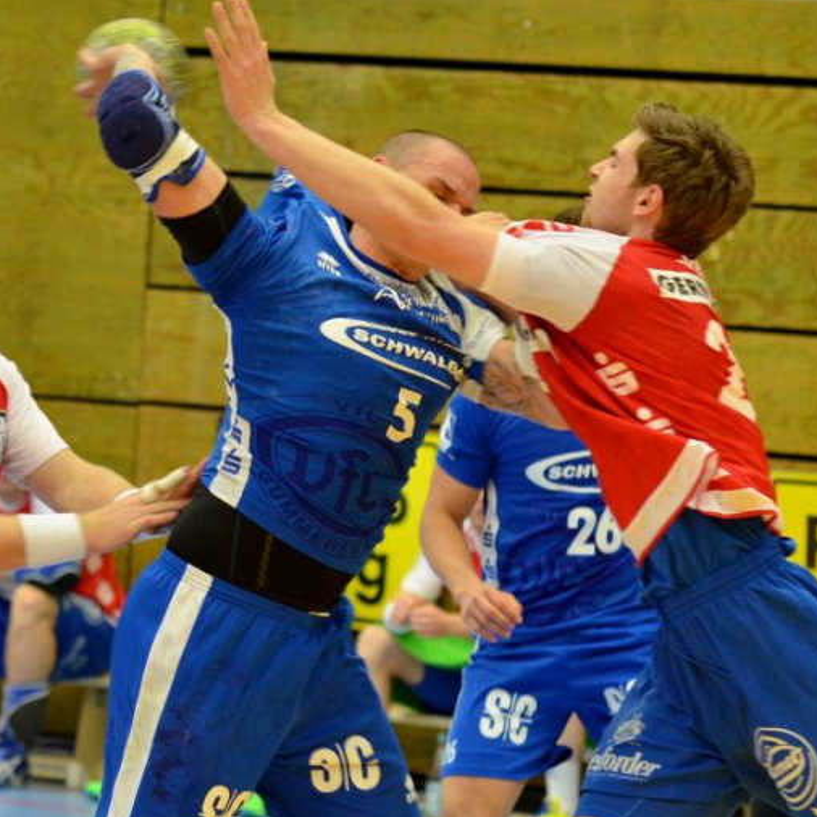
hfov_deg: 9.5
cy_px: 398
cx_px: 308
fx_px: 4940
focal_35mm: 185
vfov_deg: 9.5
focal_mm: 92
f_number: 2.8
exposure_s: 1/320
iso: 1600
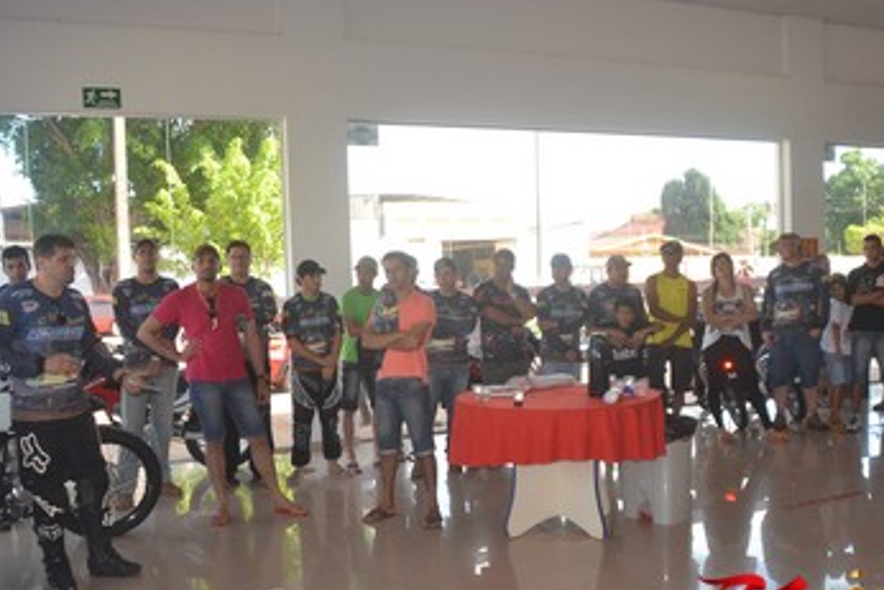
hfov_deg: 49.5
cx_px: 473
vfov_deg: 34.1
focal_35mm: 39
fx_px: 958
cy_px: 352
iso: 100
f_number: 4
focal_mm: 20
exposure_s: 1/125
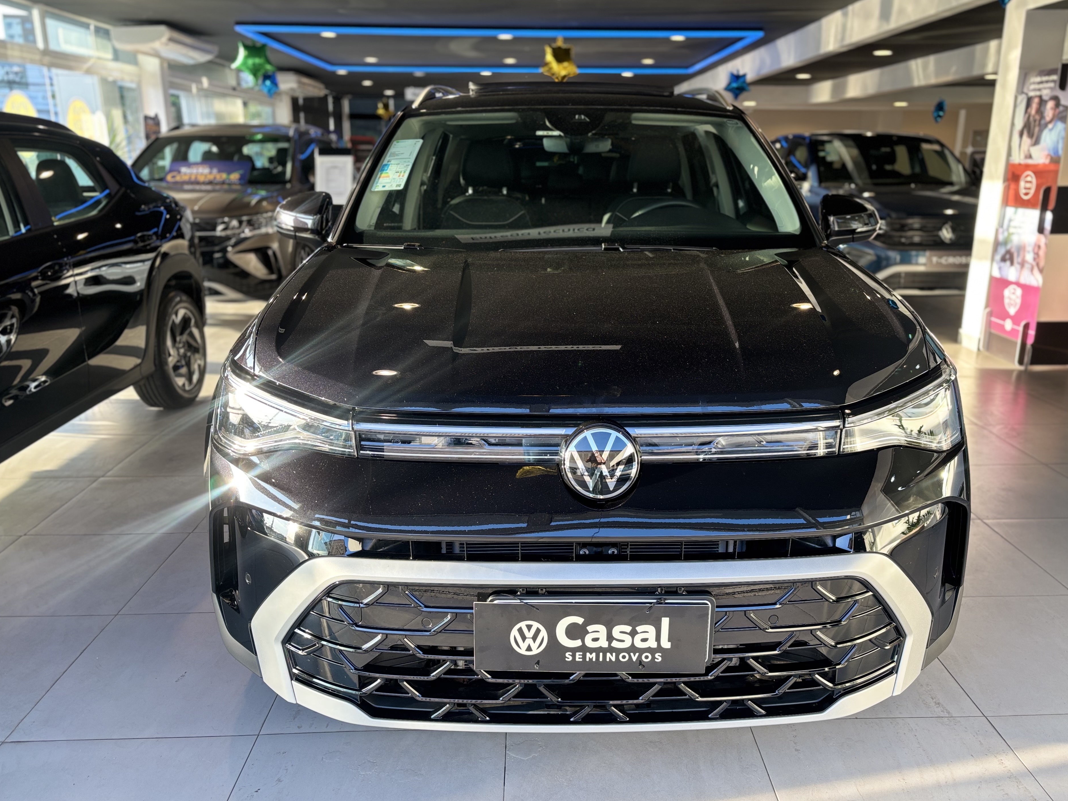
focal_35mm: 28
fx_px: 864
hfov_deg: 63.4
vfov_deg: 49.7
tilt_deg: -17.0
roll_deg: -0.2
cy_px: 406
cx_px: 568
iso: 64
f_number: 1.6
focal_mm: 5.96
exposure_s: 1/120
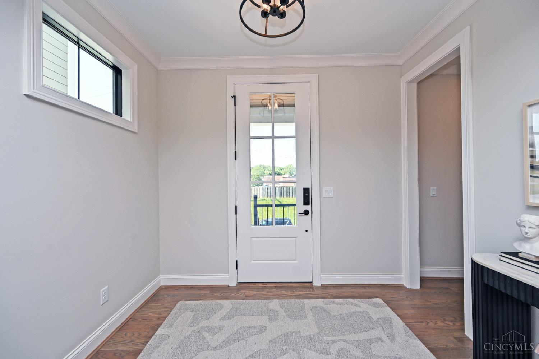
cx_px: 270
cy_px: 180
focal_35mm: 14
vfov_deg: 81.2
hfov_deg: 104.3
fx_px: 210
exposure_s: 1/125
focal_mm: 14
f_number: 5.6
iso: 140
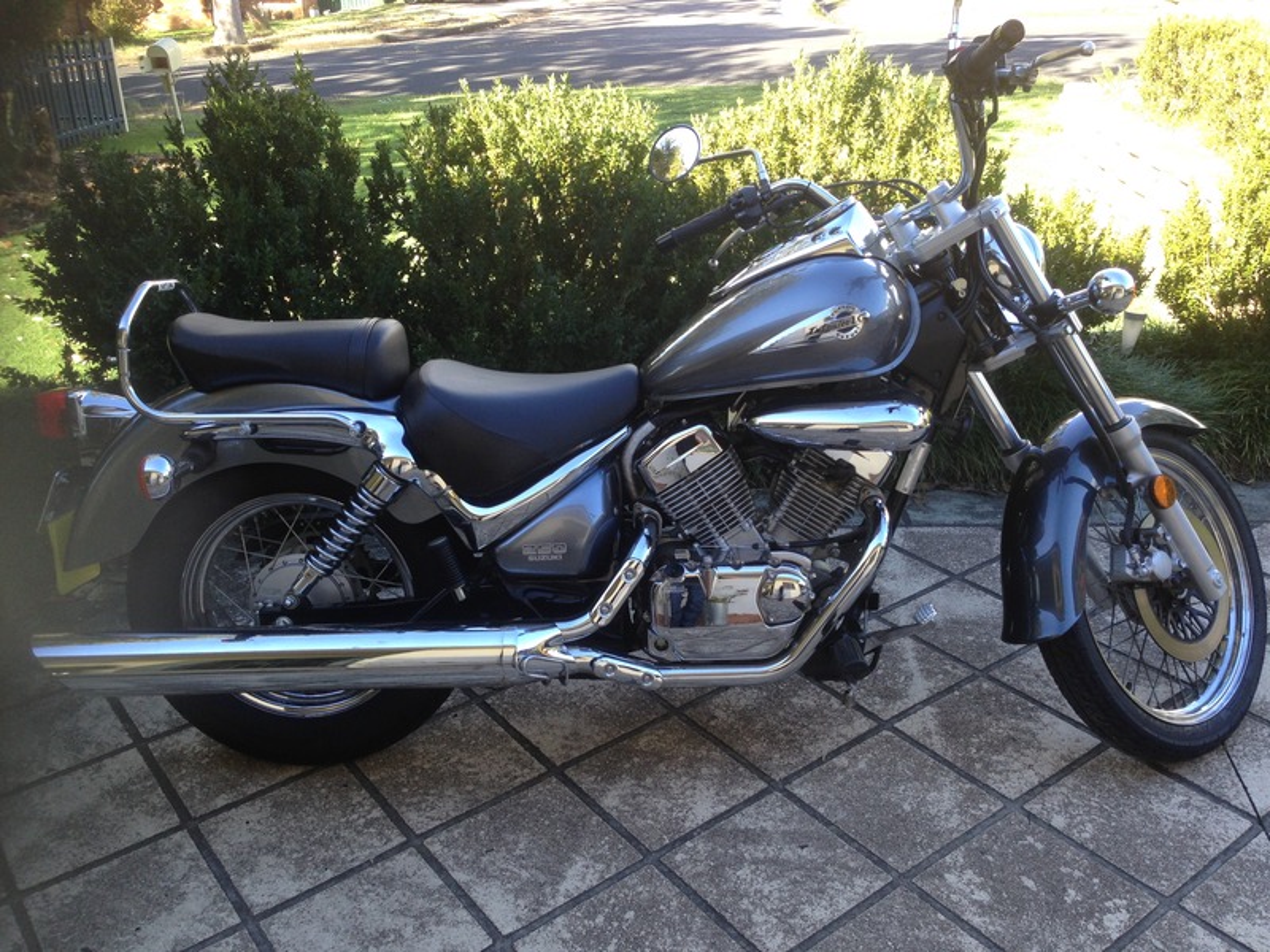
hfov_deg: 55.4
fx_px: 1211
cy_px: 476
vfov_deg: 42.9
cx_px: 635
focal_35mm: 33
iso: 50
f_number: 2.4
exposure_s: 1/133
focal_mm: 4.12
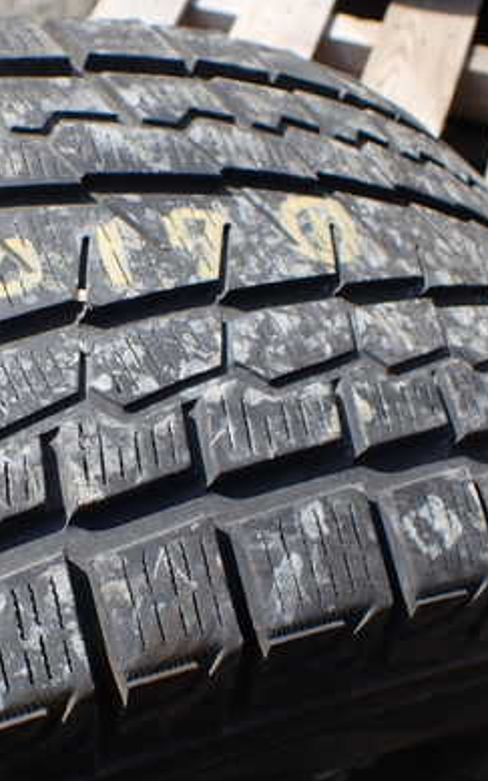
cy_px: 434
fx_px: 1043
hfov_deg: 25.6
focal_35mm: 49
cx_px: 54
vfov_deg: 41.0
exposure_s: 1/640
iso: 100
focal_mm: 5.4
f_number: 3.2
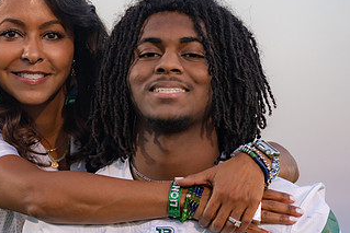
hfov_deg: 8.3
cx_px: 127
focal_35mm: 247
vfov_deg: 5.6
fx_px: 2402
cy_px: 156
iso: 640
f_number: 2.8
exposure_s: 1/400
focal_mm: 136
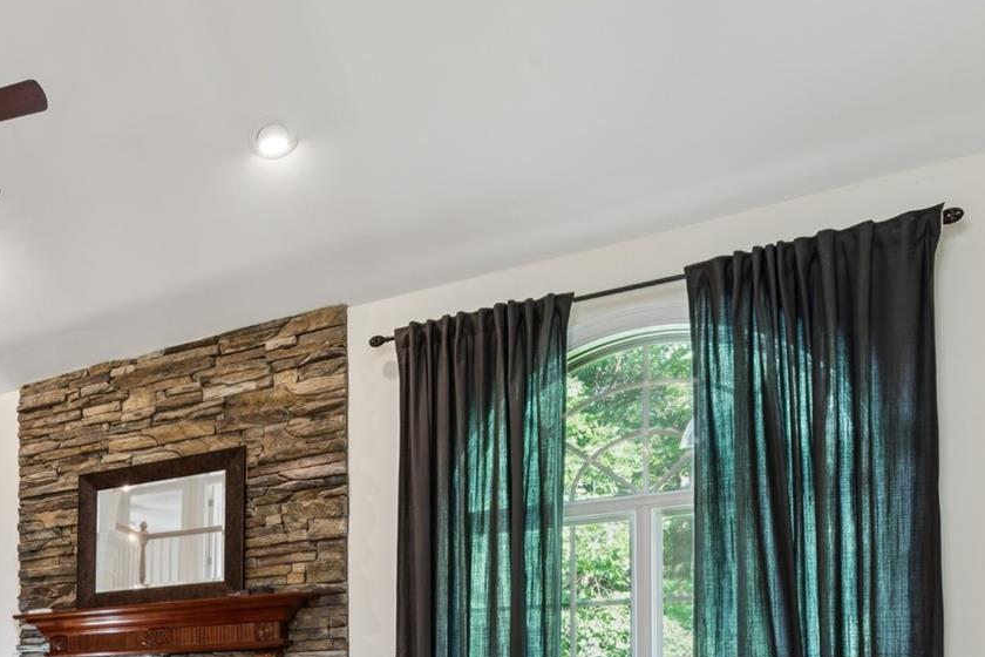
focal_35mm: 40
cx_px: -191
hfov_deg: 36.9
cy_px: 714
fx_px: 1107
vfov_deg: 29.9
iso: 100
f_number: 13
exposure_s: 1.3
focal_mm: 16.6
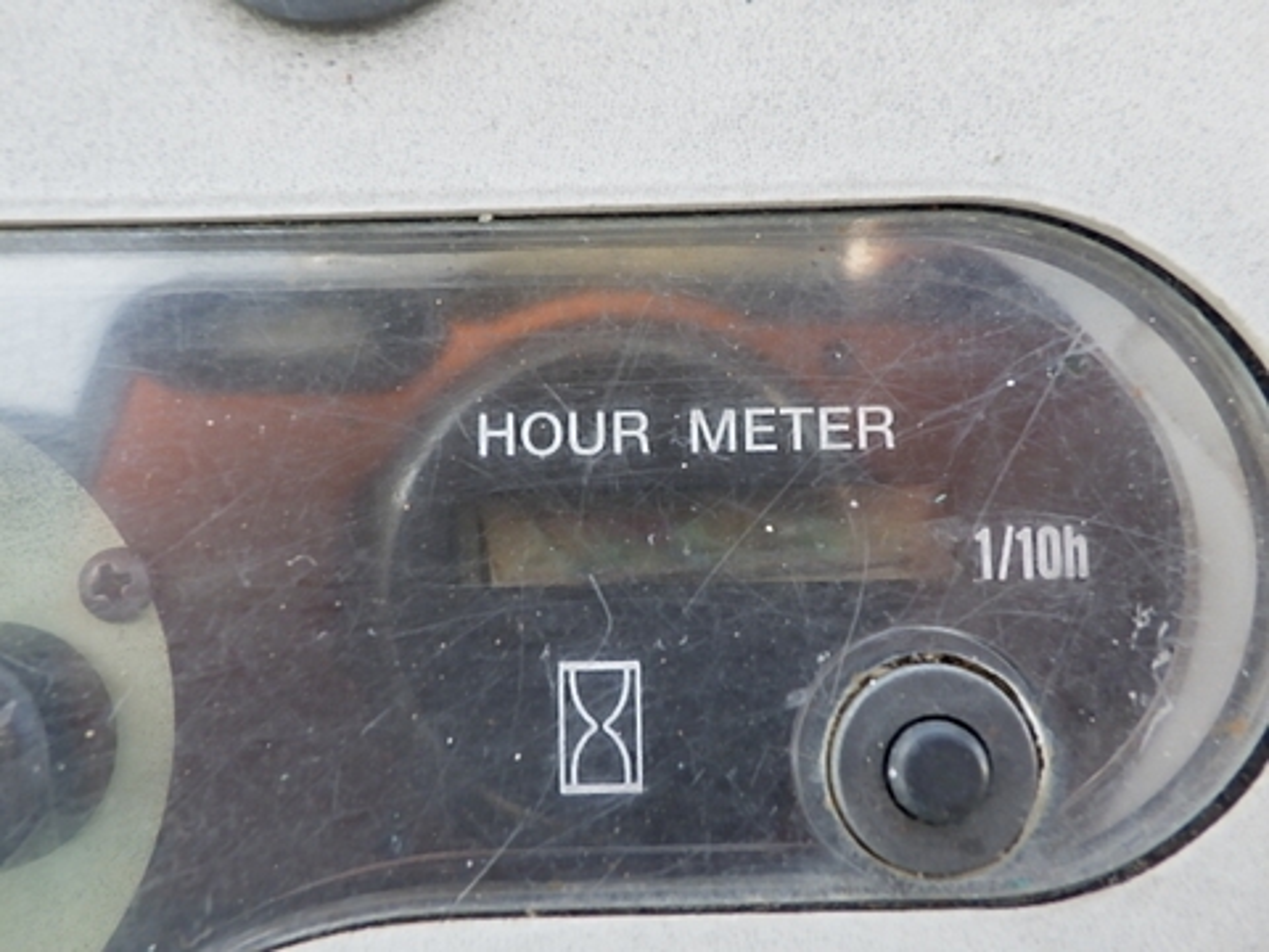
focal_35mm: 34
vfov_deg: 41.8
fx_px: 1246
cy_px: 476
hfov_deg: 54.0
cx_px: 634
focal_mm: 6.1
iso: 250
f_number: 3.8
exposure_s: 1/80
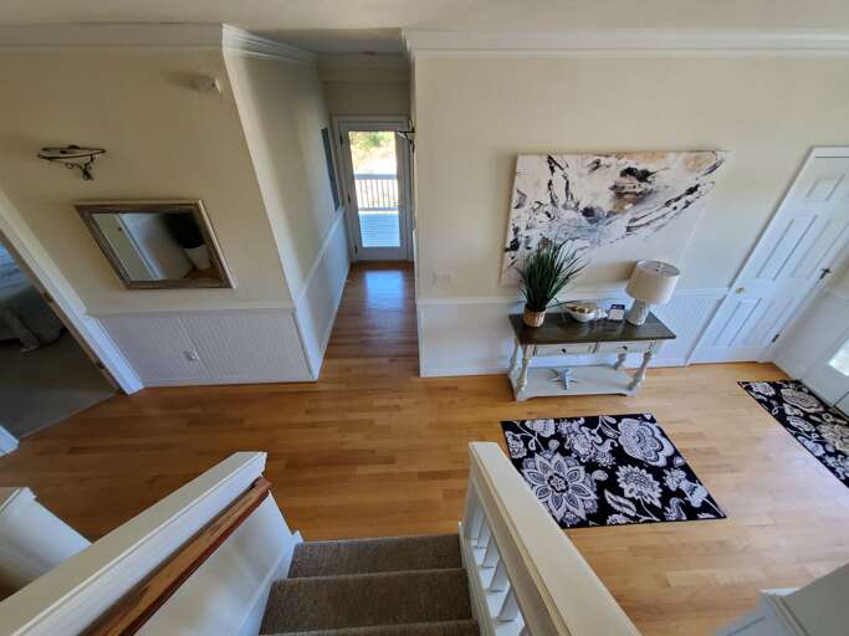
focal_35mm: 13
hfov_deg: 106.2
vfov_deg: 89.9
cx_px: 424
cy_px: 318
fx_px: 319
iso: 250
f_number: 2.2
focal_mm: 1.8
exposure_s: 1/59
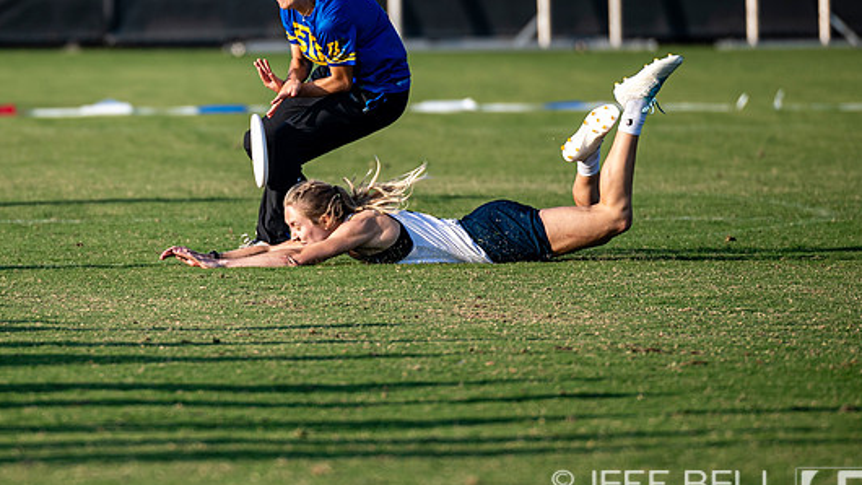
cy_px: 156
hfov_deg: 3.2
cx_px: 247
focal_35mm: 671
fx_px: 15335
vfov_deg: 1.8
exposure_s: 1/1600
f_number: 3.2
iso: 220
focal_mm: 300
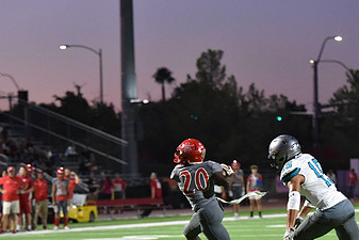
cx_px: 196
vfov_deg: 6.5
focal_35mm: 210
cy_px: 184
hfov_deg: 9.8
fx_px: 2095
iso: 11400
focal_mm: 122
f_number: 2.8
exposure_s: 1/1000
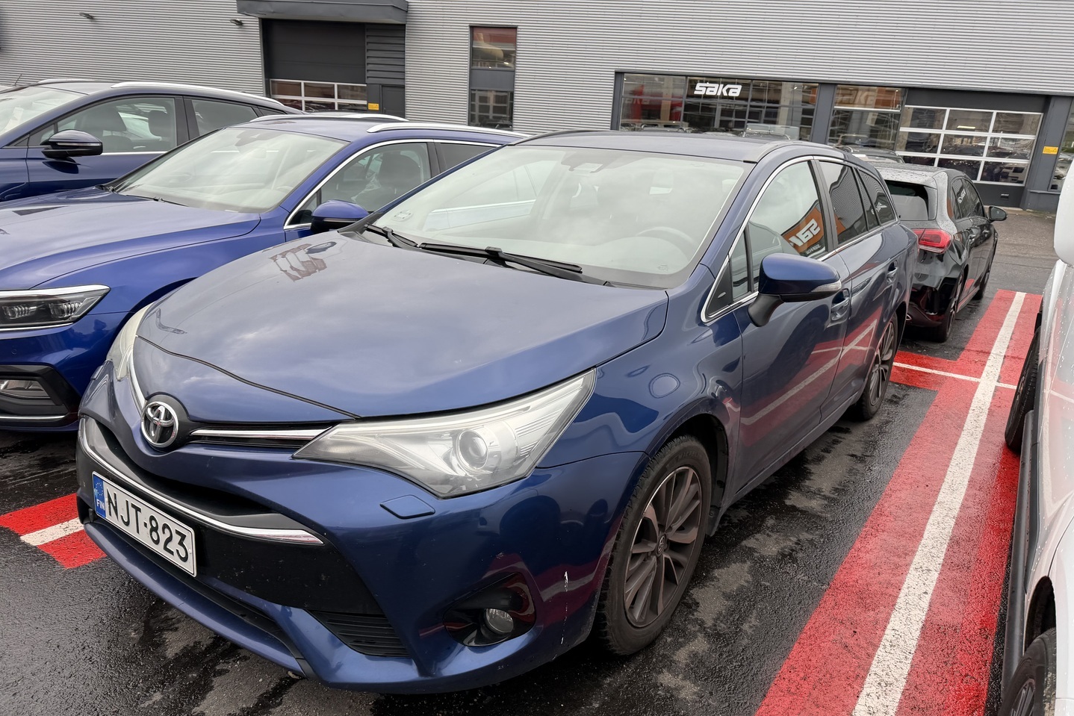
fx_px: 746
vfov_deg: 51.2
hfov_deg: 71.5
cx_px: 537
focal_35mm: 25
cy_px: 402
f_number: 1.78
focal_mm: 6.76
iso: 80
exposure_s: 1/660
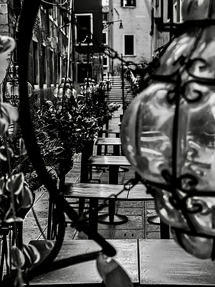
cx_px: 108
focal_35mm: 64
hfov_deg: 22.9
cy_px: 144
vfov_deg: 30.3
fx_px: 531
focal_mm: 7.5
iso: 640
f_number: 2.2
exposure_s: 1/15
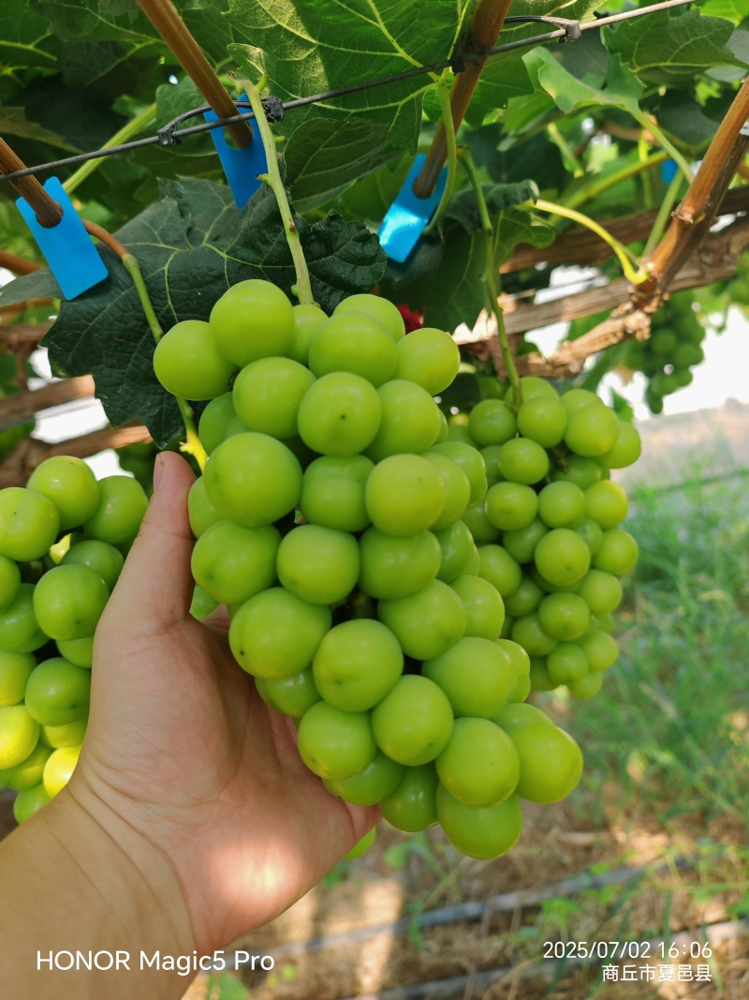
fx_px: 779
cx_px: 374
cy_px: 500
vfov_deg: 65.3
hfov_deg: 51.3
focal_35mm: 27
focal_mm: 7.62
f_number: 1.6
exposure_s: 1/270
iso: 50
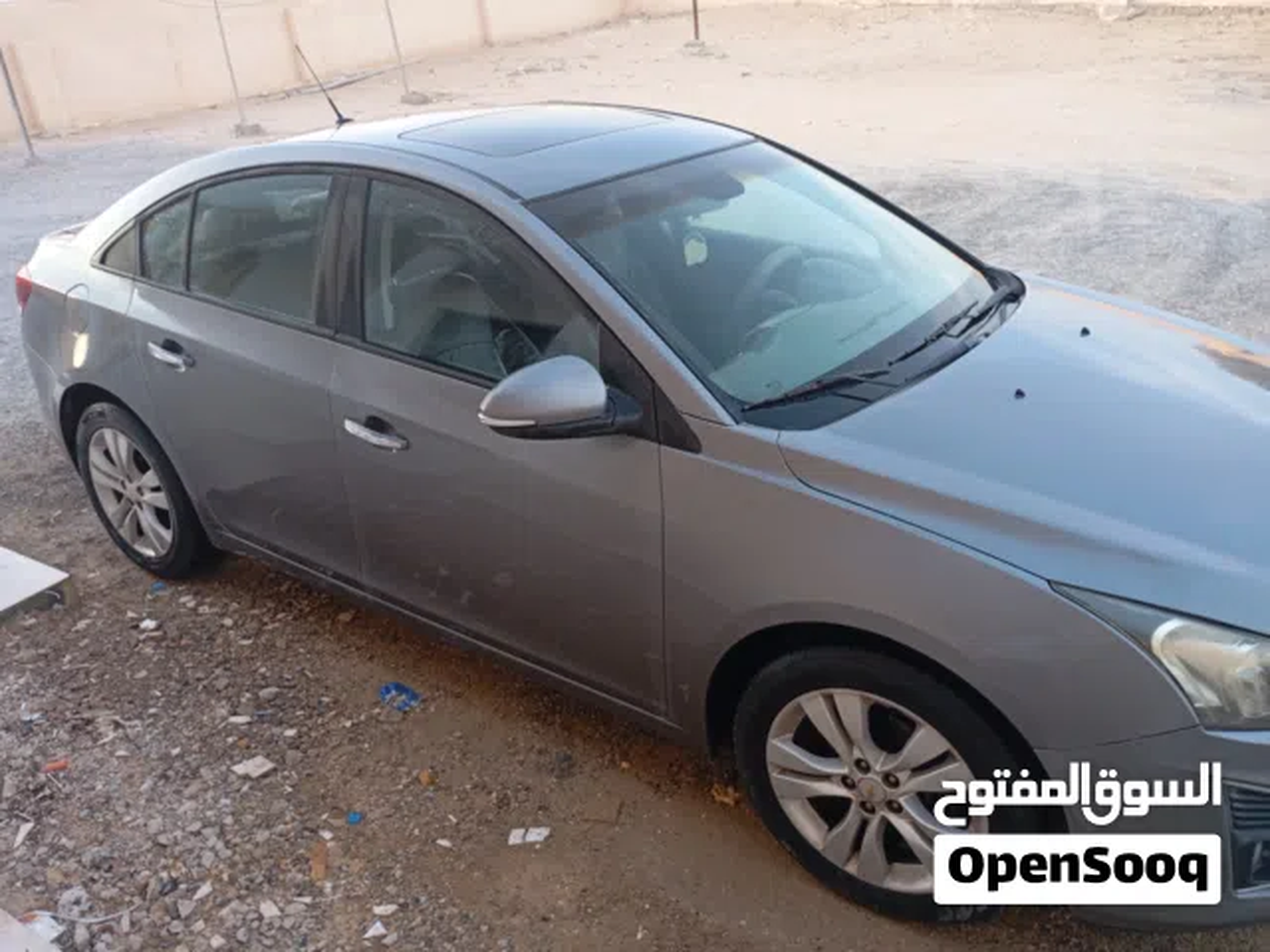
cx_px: 635
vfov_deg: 49.7
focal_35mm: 28
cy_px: 476
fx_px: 1027
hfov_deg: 63.4
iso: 166
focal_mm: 4.27
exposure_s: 1/50
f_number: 1.8
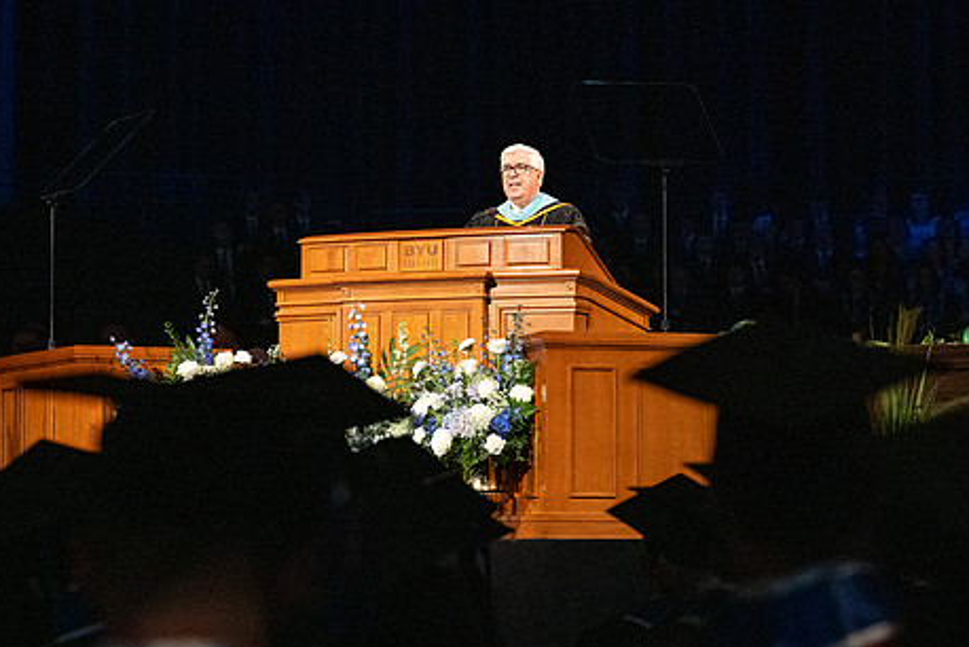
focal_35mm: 110
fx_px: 2963
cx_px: 518
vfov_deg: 12.5
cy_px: 223
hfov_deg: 18.6
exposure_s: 1/1000
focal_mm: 70
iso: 3200
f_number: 3.5
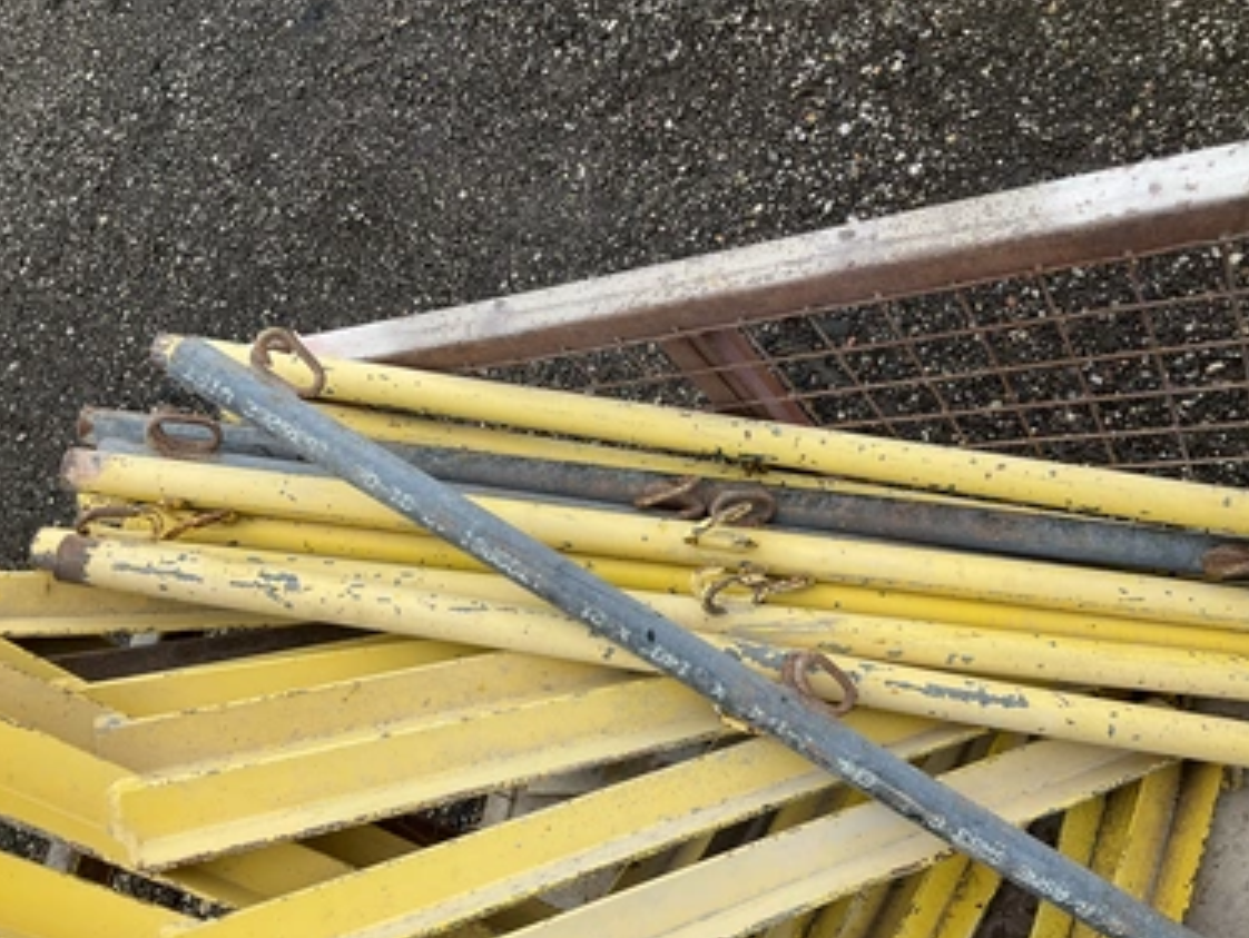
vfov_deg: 45.5
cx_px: 628
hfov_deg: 58.3
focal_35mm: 31
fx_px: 1119
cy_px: 487
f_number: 1.8
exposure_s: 1/650
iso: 25
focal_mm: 3
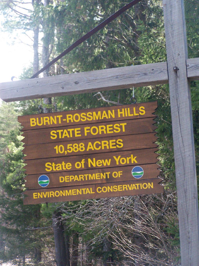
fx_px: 981
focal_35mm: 128
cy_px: 133
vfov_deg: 15.4
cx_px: 100
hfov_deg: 11.6
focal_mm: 21.2
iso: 400
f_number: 3.2
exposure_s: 1/800
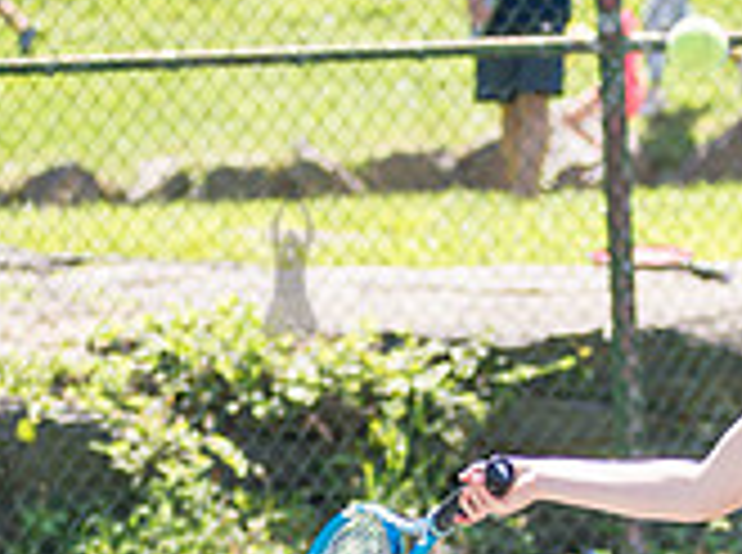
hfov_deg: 5.6
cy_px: 475
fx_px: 7614
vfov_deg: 4.2
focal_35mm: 356
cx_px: 868
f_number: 4
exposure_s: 1/500
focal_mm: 105
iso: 125
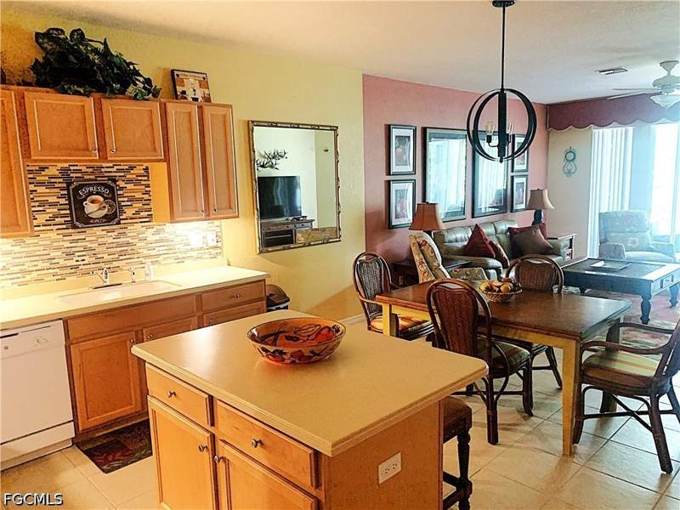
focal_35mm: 26
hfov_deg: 67.3
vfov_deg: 53.1
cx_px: 340
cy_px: 255
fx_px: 511
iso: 400
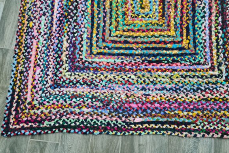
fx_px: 178
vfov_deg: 46.3
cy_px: 66
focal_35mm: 28
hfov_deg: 65.5
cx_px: 117
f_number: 1.8
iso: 640
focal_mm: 5.4
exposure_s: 1/50
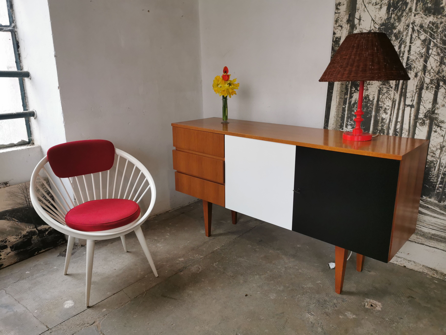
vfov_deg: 51.4
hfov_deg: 65.3
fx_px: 348
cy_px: 168
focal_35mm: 27
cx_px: 223
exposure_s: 1/60
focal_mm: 5.56
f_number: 1.6
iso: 160
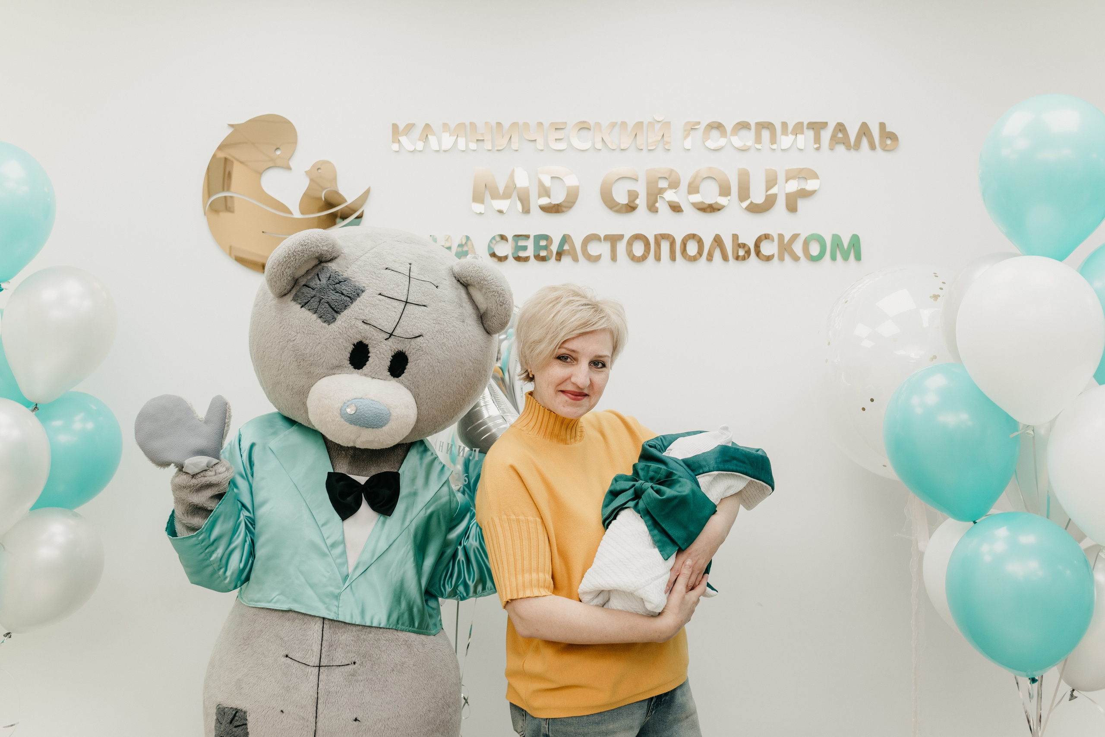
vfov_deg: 36.1
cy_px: 368
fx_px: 1130
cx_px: 552
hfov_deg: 52.1
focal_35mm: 37
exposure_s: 1/160
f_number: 4
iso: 400
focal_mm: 35
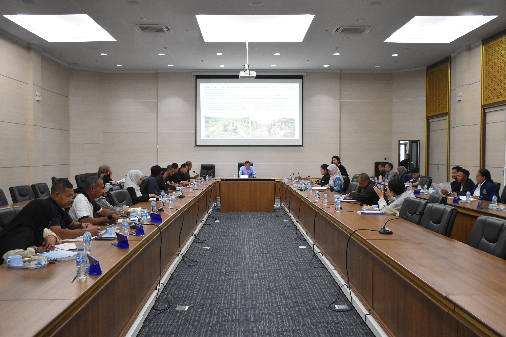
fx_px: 485
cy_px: 168
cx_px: 253
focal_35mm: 34
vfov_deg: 38.4
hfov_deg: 55.1
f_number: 4
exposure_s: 1/125
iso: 2200
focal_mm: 23
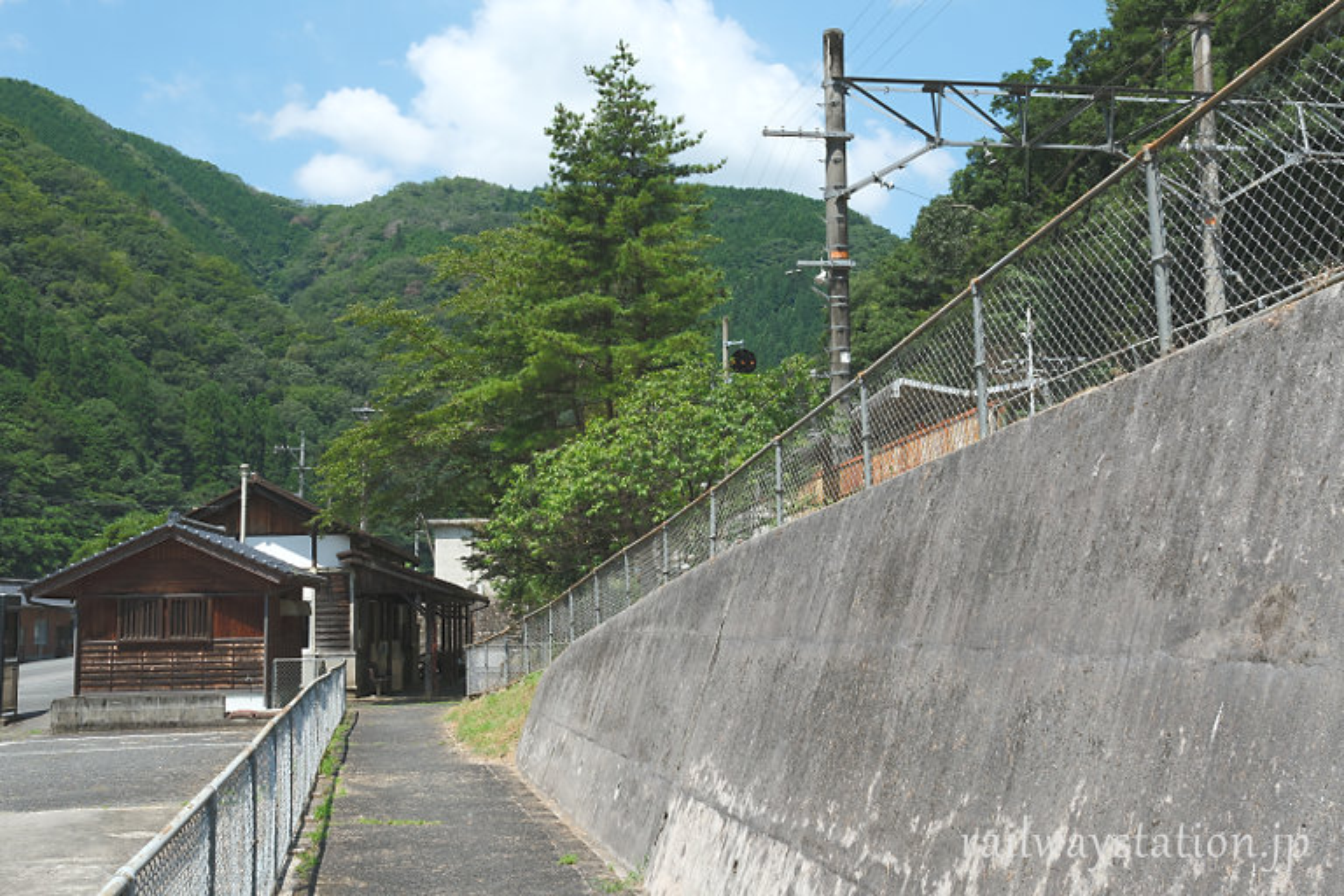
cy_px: 448
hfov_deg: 54.4
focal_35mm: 35
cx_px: 672
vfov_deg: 37.9
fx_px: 1307
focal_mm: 23.3
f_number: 9
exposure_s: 1/125
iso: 125
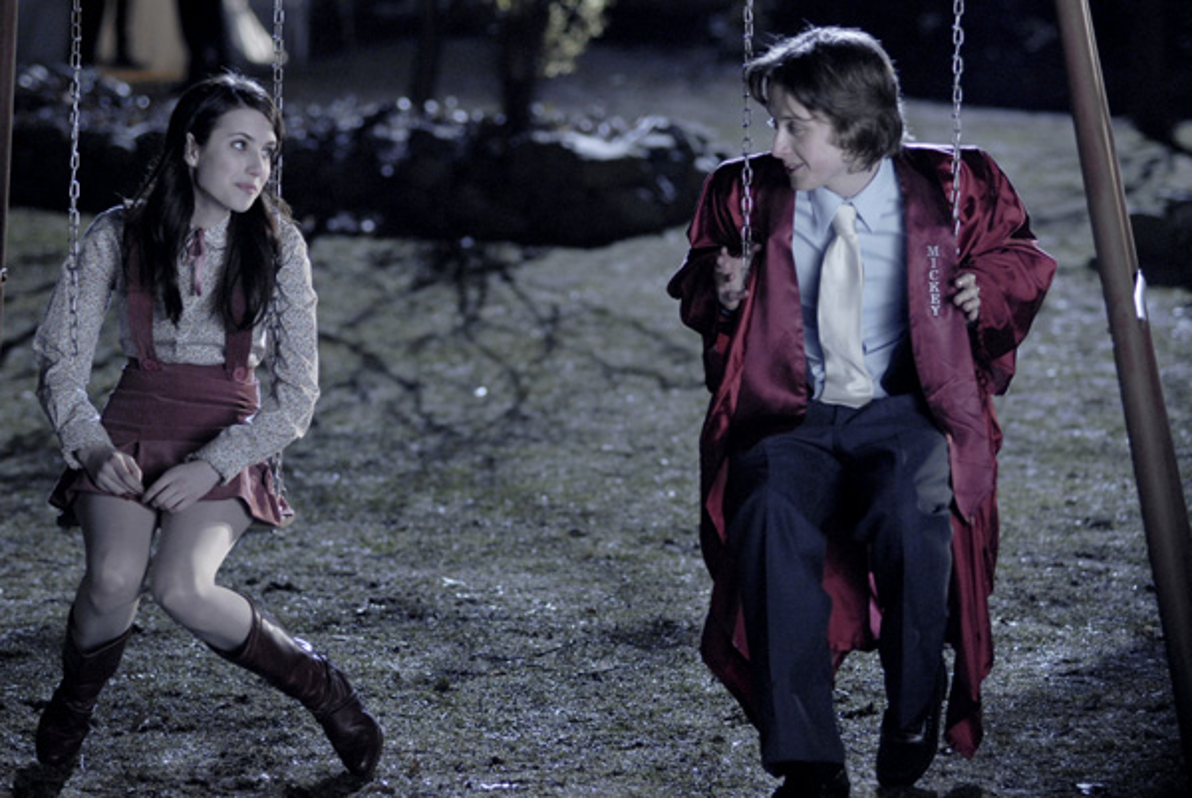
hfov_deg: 16.0
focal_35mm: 128
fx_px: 4228
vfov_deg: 10.8
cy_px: 399
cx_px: 596
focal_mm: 85
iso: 640
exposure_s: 1/160
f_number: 2.2
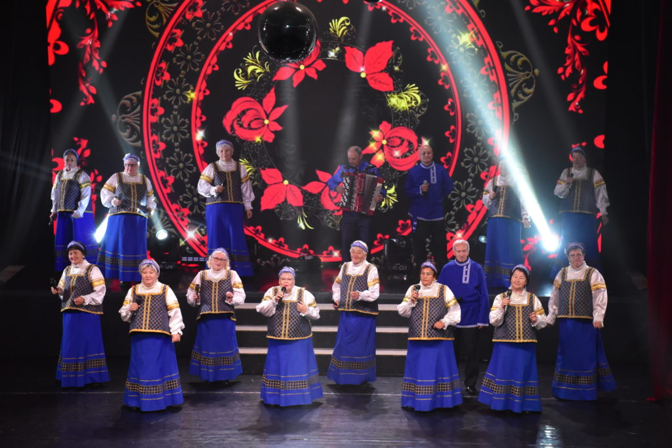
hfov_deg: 20.6
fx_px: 1848
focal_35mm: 99
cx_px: 336
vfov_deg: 13.8
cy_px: 224
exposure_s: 1/125
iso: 2500
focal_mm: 66
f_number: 7.1
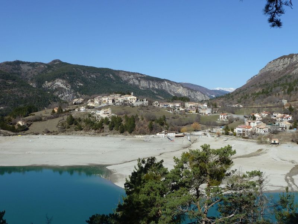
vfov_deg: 38.7
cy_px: 112
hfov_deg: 50.1
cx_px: 149
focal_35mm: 37
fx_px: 319
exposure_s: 1/500
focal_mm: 6.1
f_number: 5.6
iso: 80
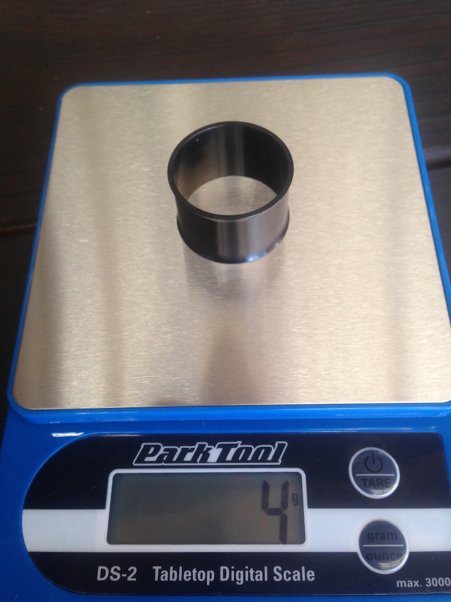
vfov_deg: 54.0
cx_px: 230
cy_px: 308
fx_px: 591
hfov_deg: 41.8
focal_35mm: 34
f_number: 2.4
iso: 50
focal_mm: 4.12
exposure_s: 1/30
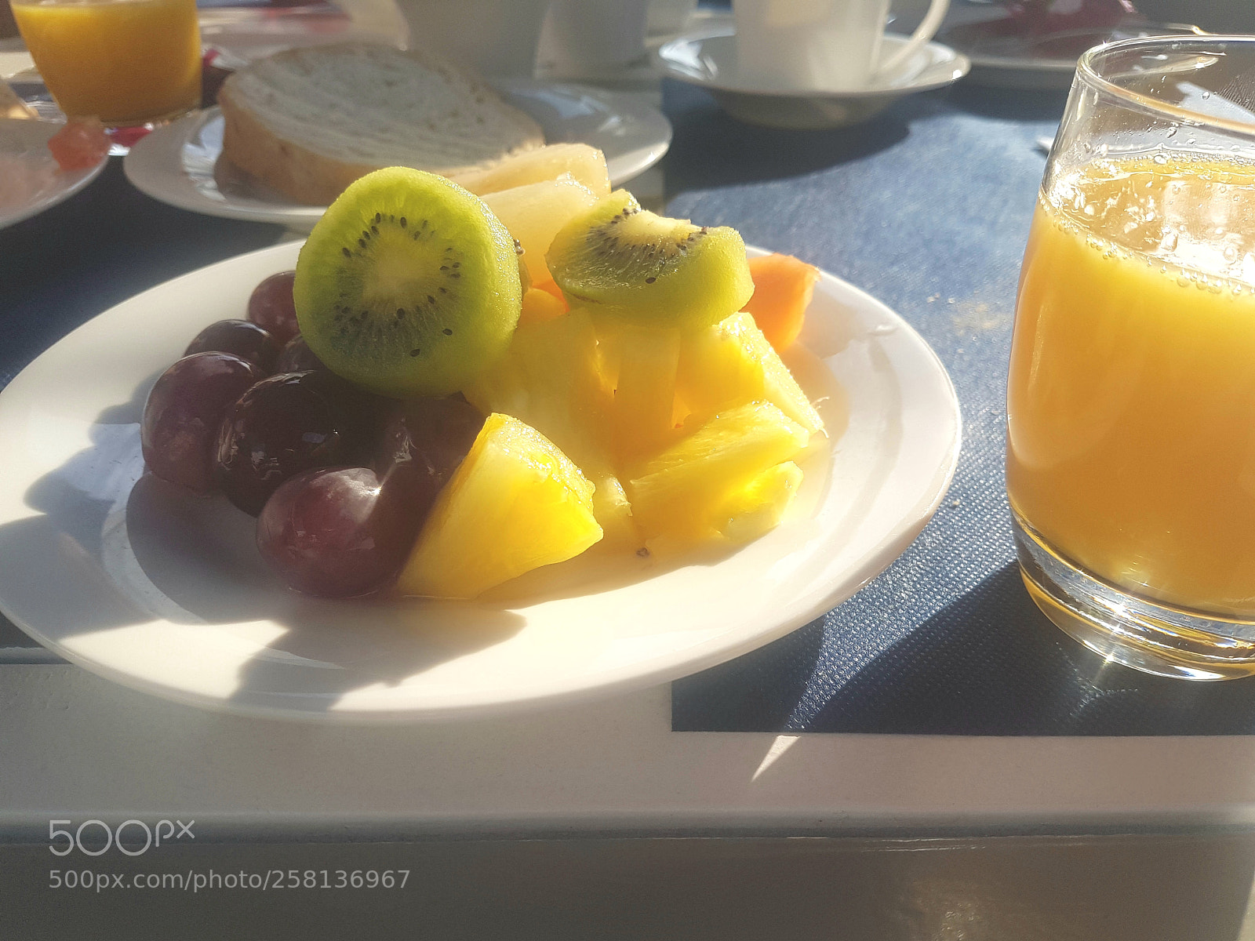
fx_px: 943
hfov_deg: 67.3
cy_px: 470
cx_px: 628
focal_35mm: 26
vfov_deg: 53.1
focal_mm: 4.2
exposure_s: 1/896
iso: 40
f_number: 1.7
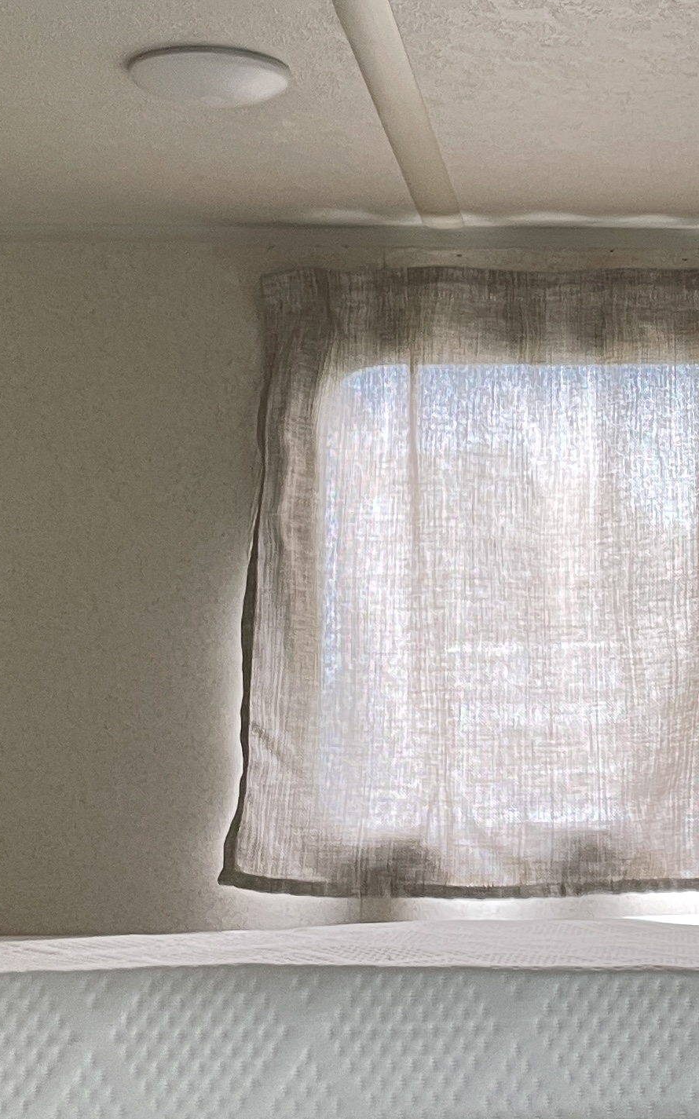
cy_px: 446
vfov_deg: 26.4
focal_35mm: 78
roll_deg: -0.1
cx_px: 913
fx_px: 2379
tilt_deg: +11.6
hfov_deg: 15.9
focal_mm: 4.2
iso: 125
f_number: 1.6
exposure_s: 1/94
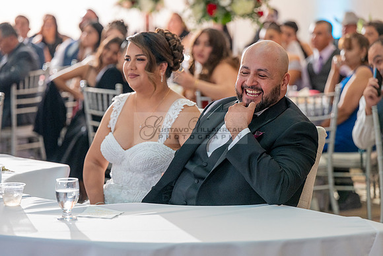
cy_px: 128
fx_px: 1224
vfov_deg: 11.9
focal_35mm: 115
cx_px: 192
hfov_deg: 17.8
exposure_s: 1/200
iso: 1600
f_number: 3.2
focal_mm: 115
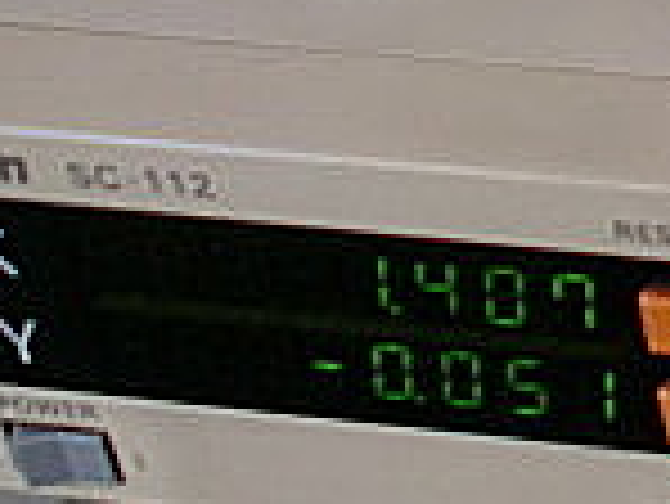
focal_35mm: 150
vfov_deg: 9.9
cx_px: 1385
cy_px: 40
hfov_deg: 11.7
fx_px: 2906
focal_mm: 6.3
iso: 160
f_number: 3.1
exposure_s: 1/60
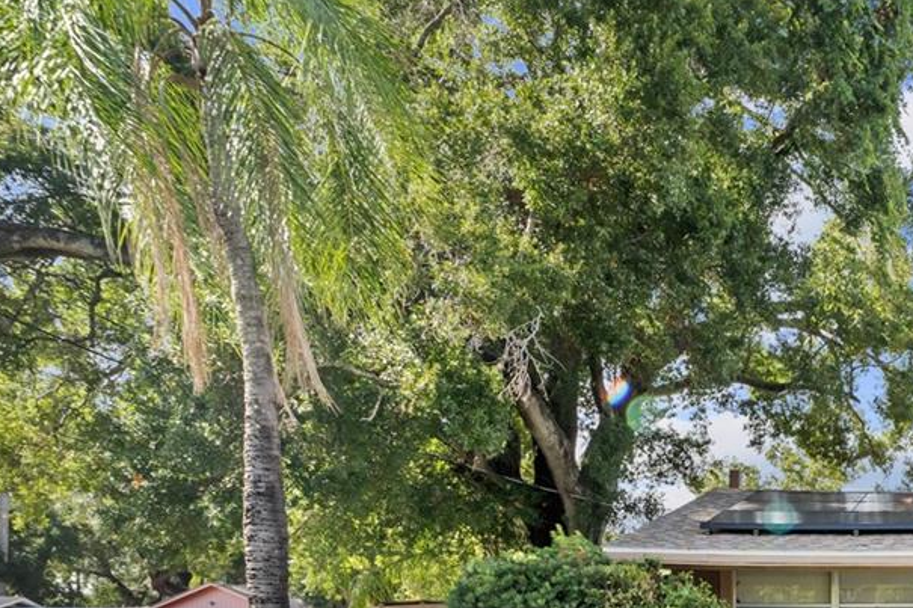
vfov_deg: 31.8
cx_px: 979
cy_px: 668
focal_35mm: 37
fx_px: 938
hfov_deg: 42.2
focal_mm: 14
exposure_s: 1/125
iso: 400
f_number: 8
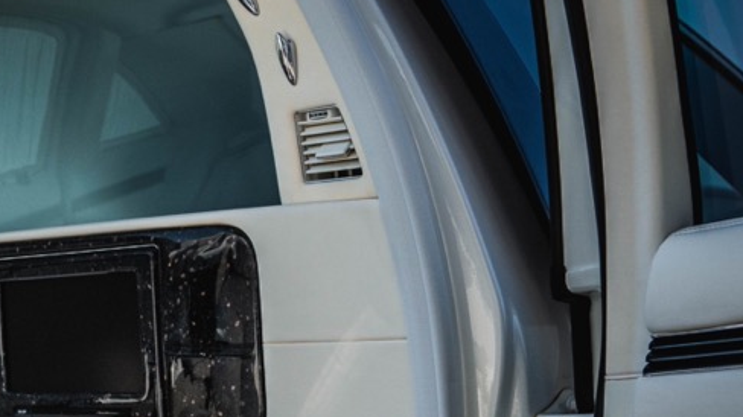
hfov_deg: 28.1
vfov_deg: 17.7
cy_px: 430
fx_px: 1300
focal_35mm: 66
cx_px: -132
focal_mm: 24
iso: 800
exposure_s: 1/640
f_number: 5
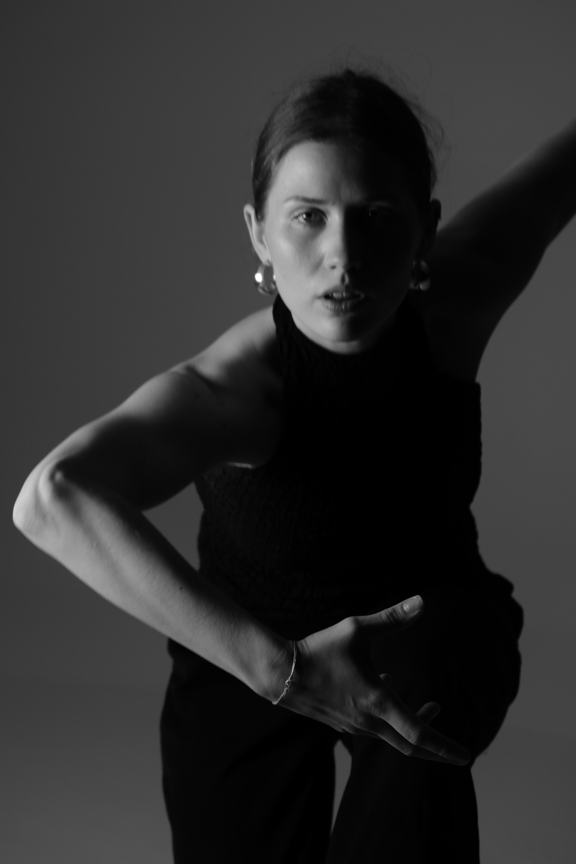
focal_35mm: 83
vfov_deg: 24.5
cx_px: 288
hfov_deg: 16.5
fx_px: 1992
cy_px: 432
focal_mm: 55
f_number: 4
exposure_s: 1/125
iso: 160
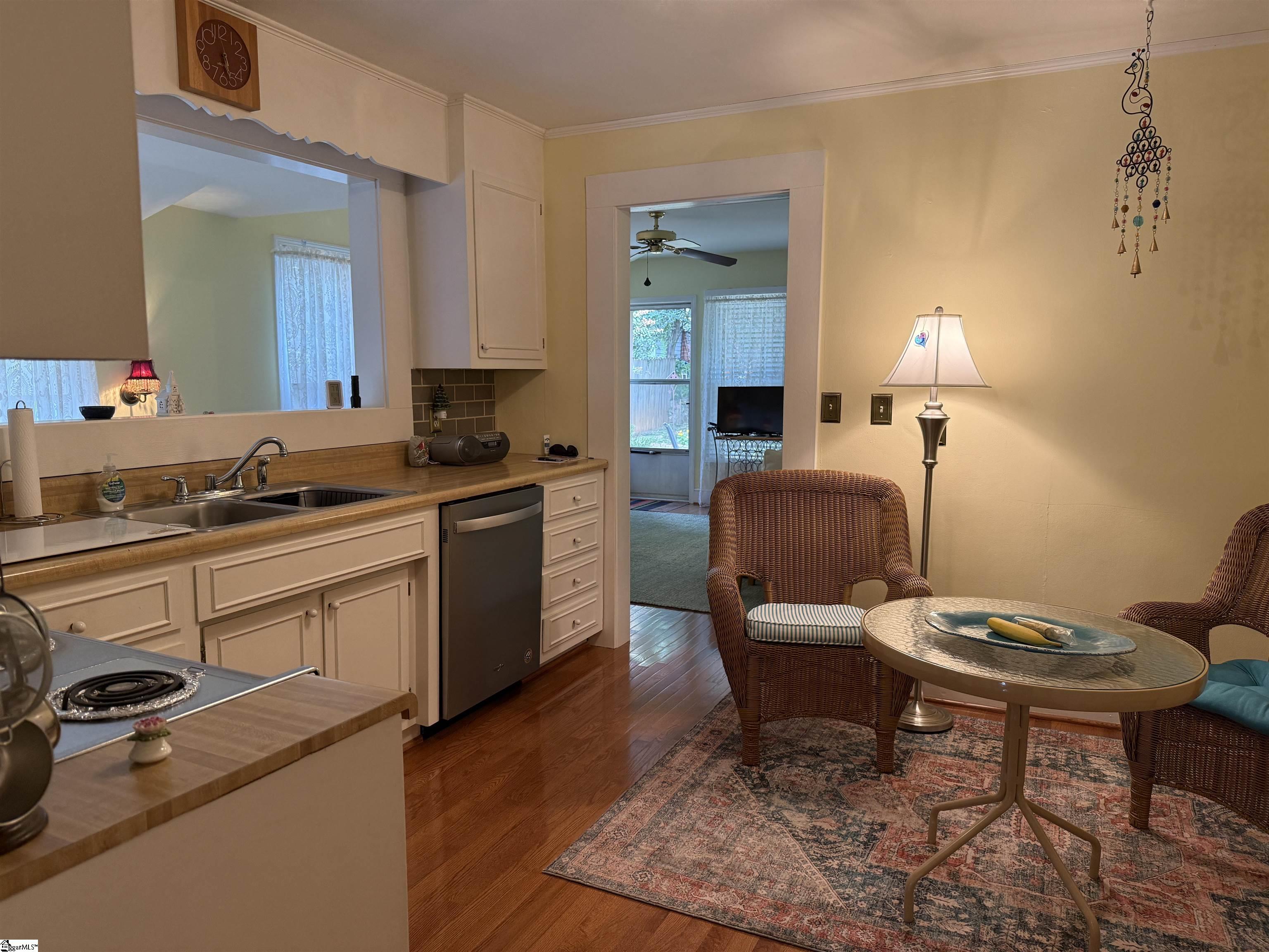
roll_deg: -0.1
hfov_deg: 71.6
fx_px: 880
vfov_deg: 56.8
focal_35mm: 24
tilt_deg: -6.1
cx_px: 634
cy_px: 476
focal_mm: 6.76
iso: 160
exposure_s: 1/60
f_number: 1.78
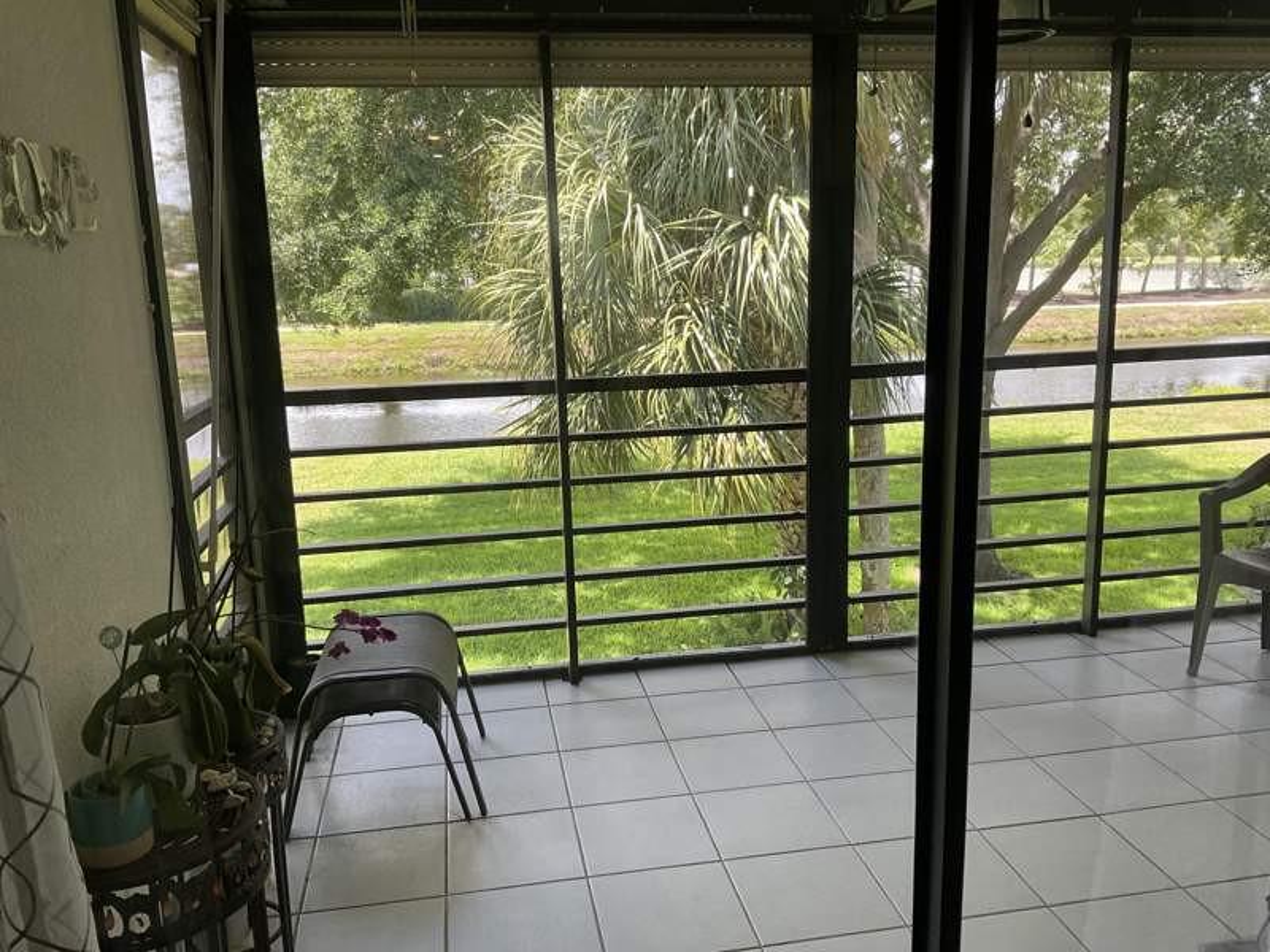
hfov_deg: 61.7
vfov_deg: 48.2
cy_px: 476
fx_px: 1064
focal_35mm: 29
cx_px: 635
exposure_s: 1/122
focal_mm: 3
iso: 25
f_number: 1.8
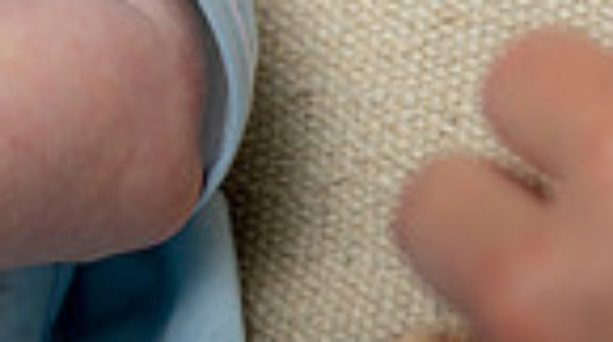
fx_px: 12592
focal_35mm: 776
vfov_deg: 1.6
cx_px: -148
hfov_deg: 2.8
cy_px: -372
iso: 250
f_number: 5.6
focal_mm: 185
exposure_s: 1/200
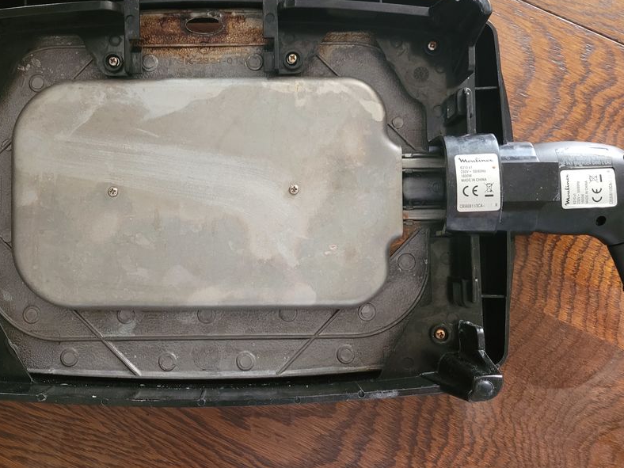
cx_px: 260
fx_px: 595
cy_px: 224
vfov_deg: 42.9
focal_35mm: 33
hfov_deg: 55.1
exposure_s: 1/50
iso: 500
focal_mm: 5.4
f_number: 1.8
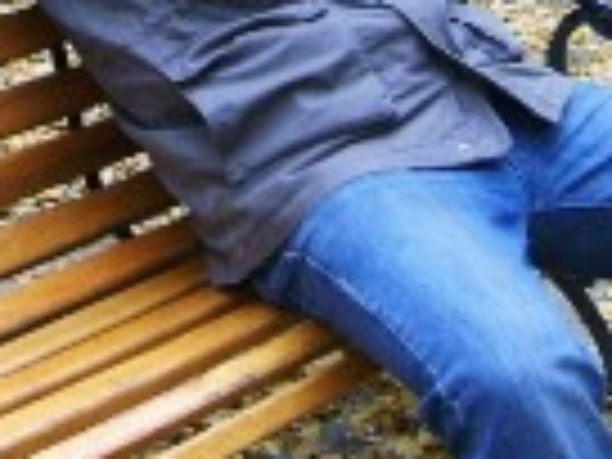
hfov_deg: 17.1
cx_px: 220
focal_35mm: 115
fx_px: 2033
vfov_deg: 12.3
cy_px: -234
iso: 133
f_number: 2.8
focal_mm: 5.8
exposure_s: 1/30
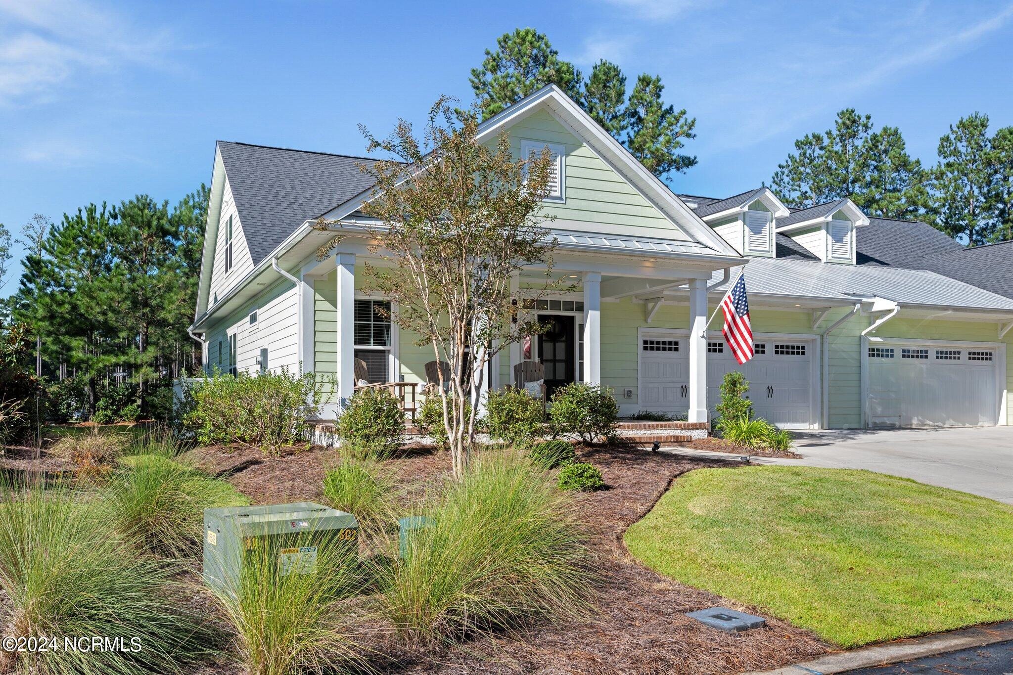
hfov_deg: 61.9
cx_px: 506
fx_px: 844
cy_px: 338
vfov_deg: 43.6
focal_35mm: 30
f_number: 11
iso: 100
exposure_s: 1/13
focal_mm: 30
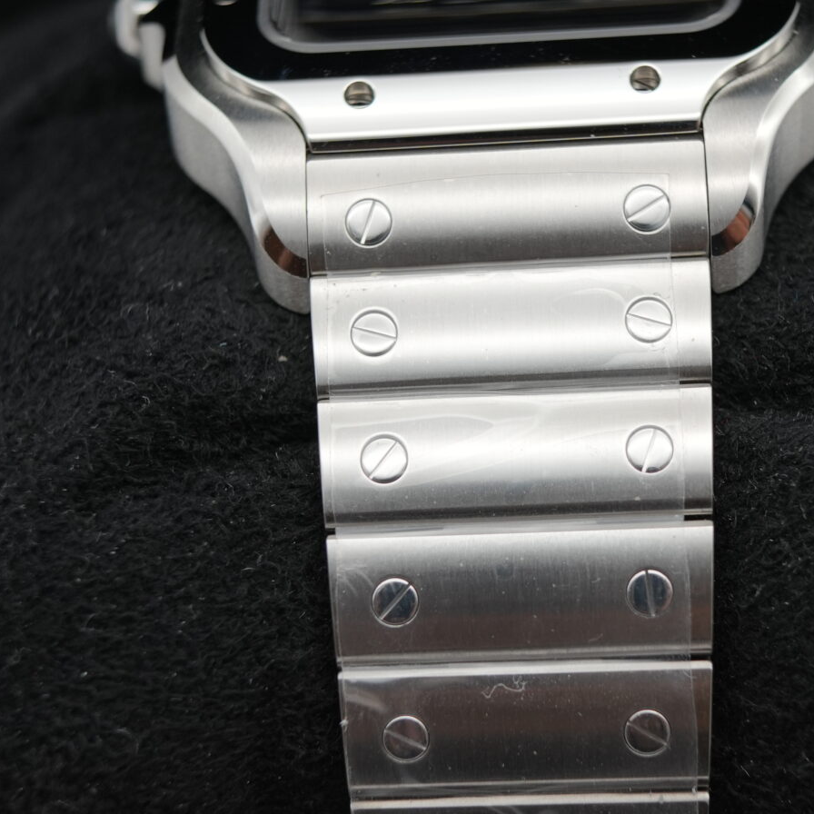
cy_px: 434
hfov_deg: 20.3
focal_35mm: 85
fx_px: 2261
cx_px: 531
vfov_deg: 20.4
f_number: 5
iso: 400
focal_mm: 35
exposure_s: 1/250
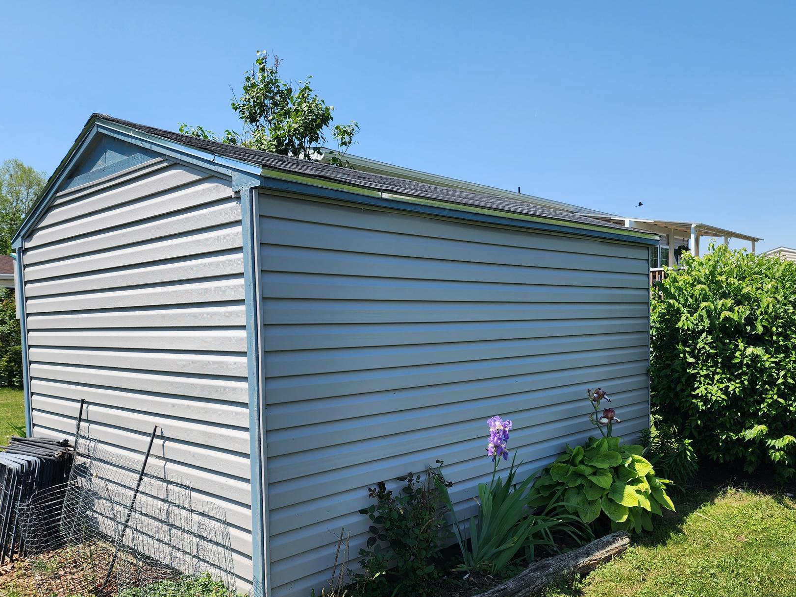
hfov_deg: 61.5
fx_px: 667
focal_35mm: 29
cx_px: 436
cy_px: 361
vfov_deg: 47.9
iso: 12
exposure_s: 1/907
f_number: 1.8
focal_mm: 6.4
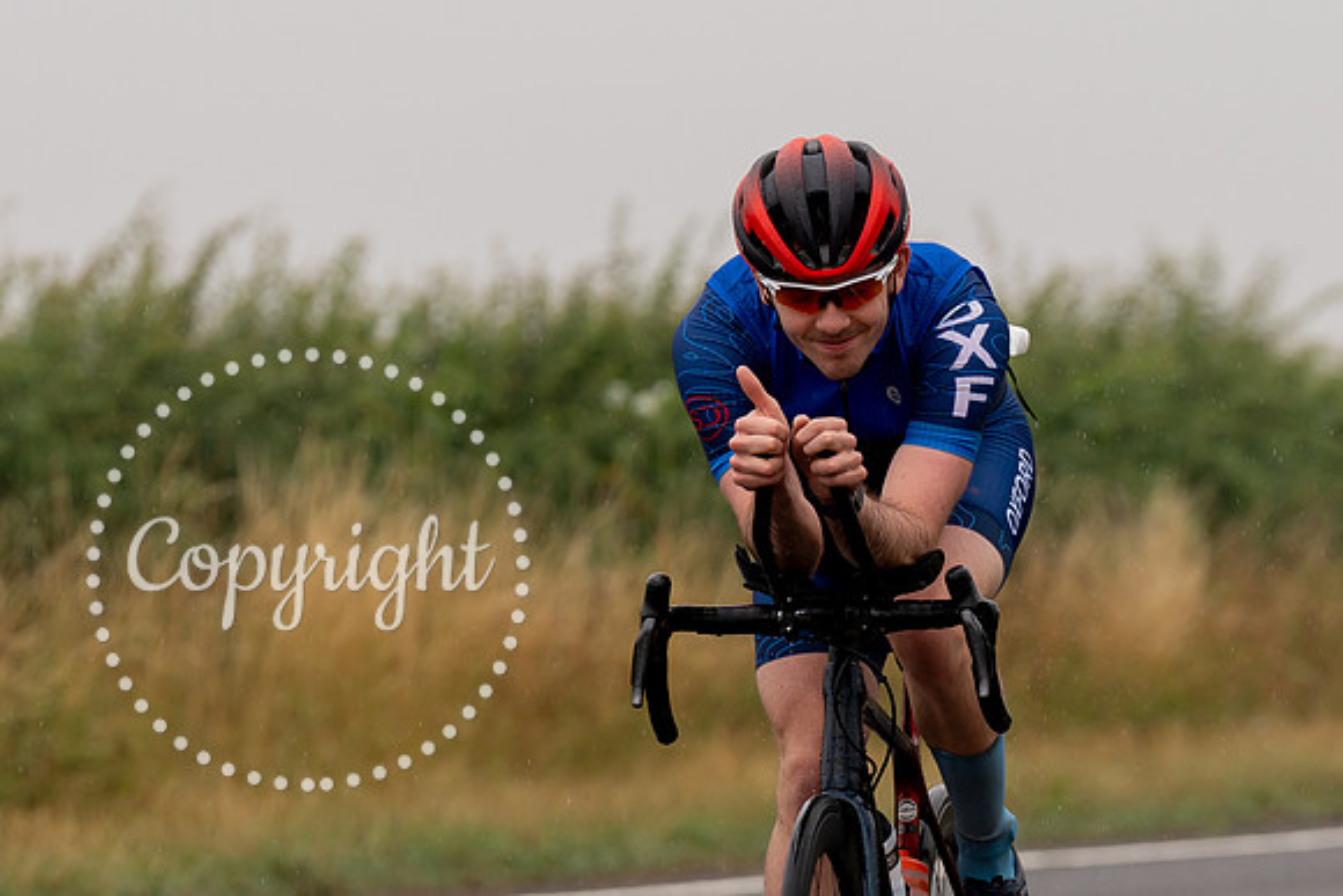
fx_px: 17205
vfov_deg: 3.0
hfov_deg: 4.5
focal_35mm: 461
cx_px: 745
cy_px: 669
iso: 100
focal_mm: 170
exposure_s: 1/1000
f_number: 4
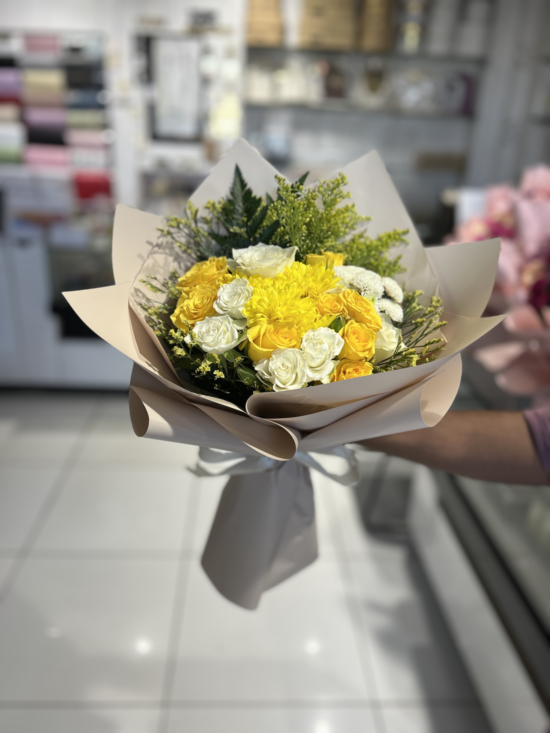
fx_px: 551
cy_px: 366
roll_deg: -2.9
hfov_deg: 53.1
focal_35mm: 26
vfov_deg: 67.3
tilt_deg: -24.2
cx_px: 275
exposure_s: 1/170
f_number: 1.5
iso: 40
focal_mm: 5.7
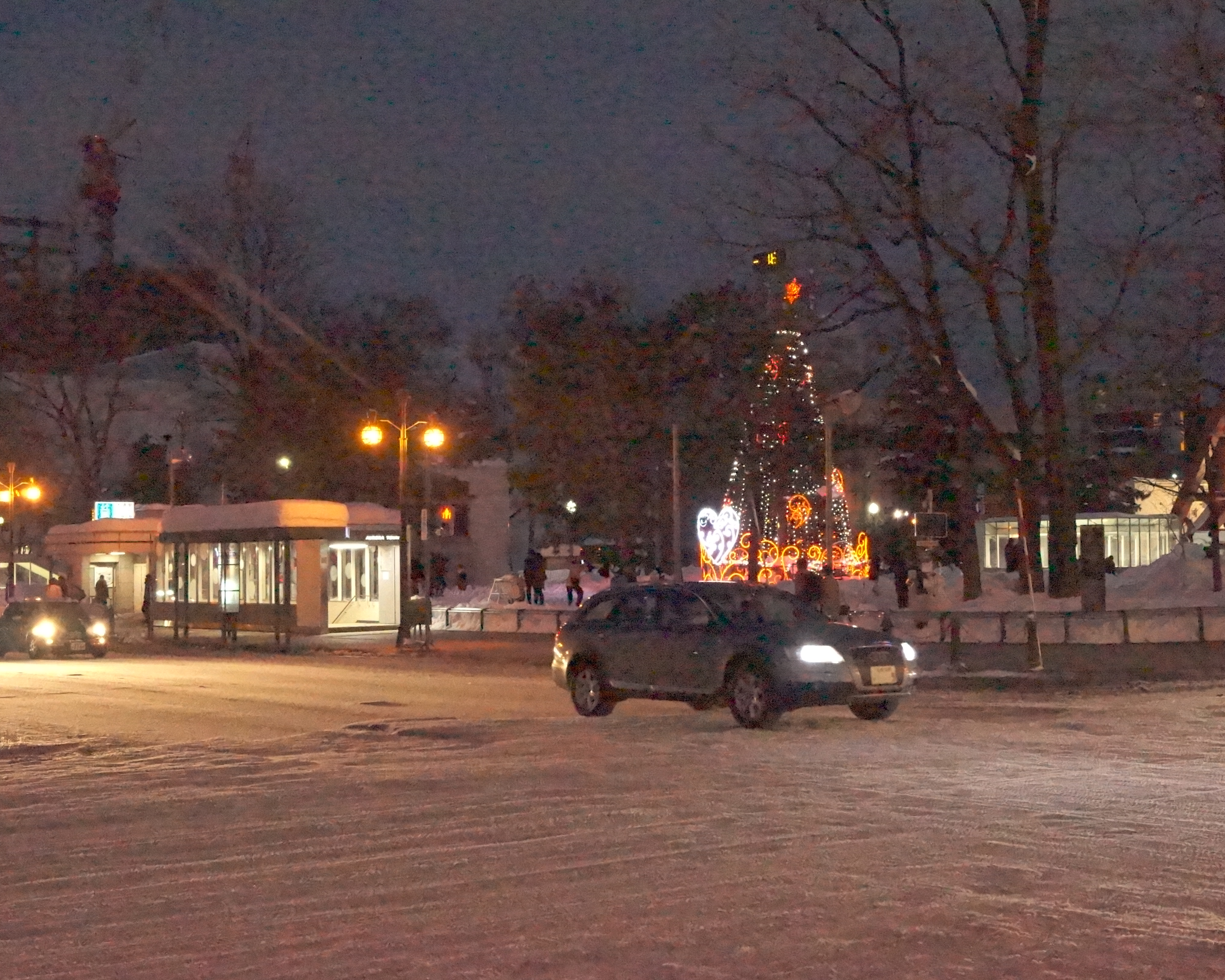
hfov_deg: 38.7
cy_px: 494
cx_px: 670
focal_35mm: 48
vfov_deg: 31.5
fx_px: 1740
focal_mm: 28
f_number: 7.1
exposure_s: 1/200
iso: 16000
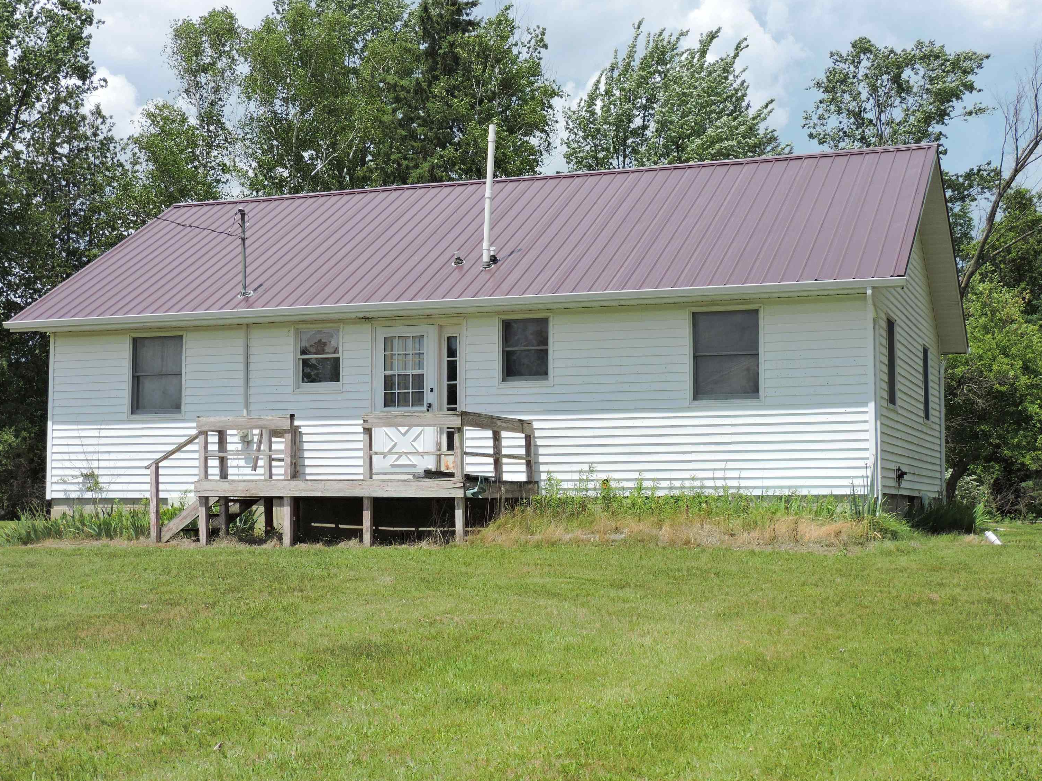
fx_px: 1535
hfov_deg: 37.5
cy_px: 392
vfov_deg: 28.6
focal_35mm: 51
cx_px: 523
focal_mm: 8.9
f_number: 3.6
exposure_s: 1/1250
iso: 100
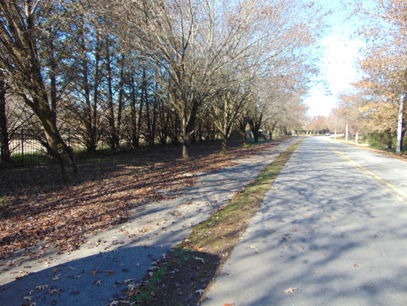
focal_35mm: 25
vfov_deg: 54.9
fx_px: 294
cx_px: 204
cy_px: 153
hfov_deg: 69.4
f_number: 3
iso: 80
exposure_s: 1/250
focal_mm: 4.5
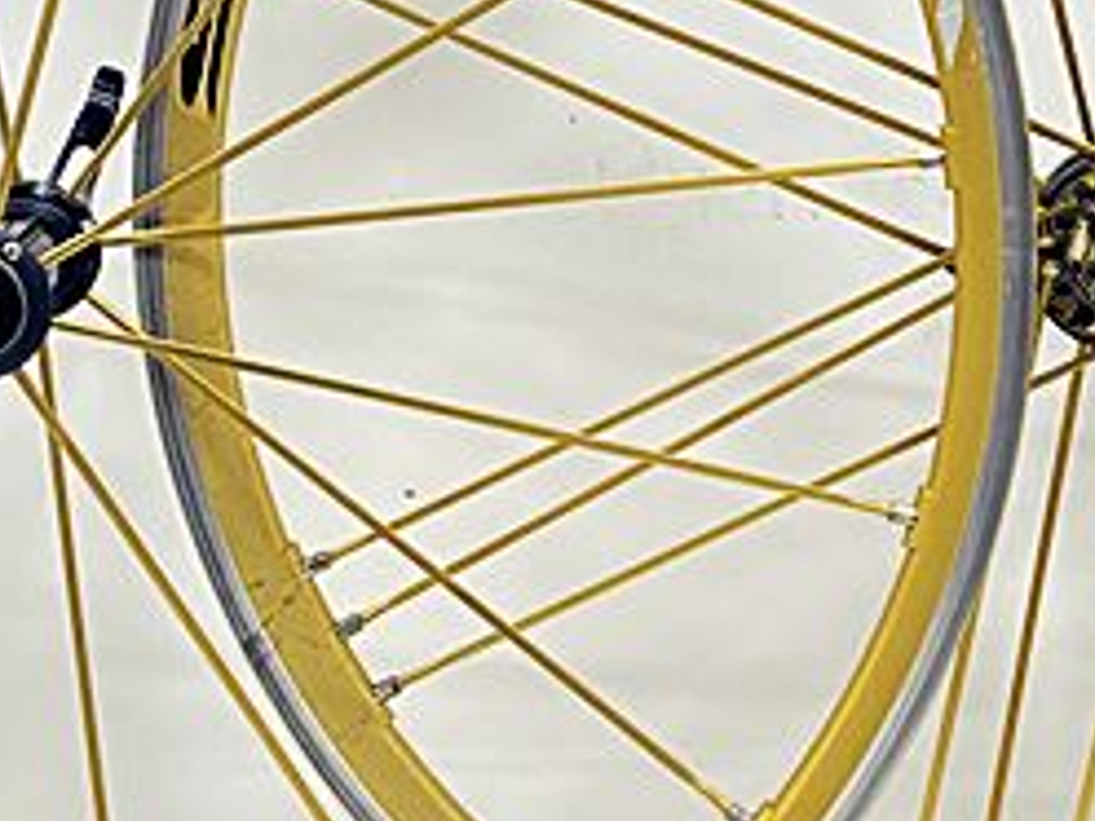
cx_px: 600
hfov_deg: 23.3
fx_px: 2657
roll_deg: +0.5
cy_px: 141
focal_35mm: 84
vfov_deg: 17.4
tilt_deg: -9.8
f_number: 1.8
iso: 320
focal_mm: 4.25
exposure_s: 1/50
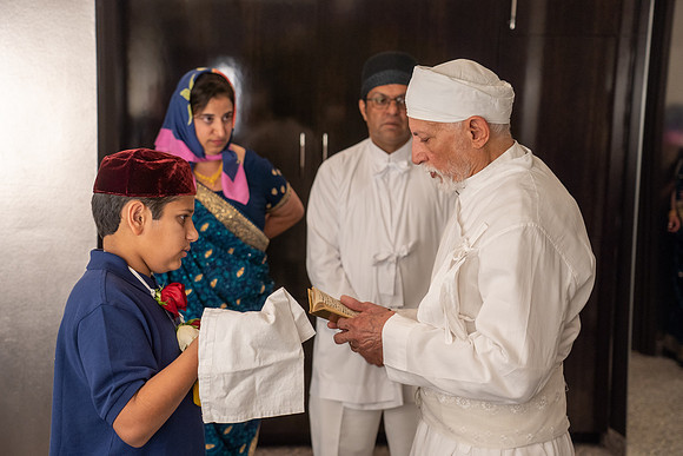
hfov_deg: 33.4
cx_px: 342
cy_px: 228
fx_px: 1139
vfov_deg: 22.6
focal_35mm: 60
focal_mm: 60
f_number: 4
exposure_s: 1/160
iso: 1250
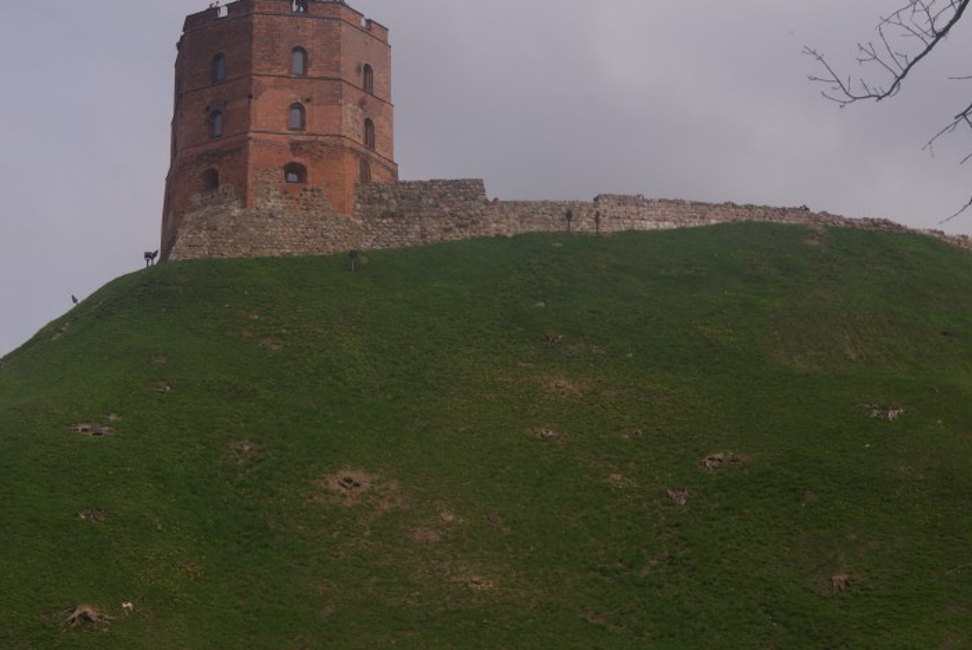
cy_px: 218
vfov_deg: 17.8
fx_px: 2074
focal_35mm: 77
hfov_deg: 26.3
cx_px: 408
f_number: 13
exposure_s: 1/125
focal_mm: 35
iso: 100
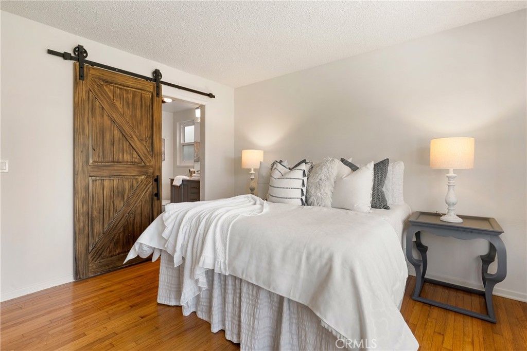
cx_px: 264
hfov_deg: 96.7
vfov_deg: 73.8
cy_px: 176
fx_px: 234
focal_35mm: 16
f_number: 9
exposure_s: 1/10
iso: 320
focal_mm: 16
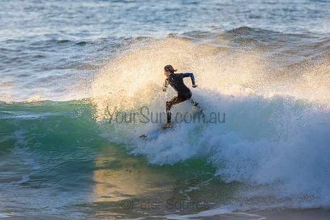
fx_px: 6876
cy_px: 110
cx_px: 165
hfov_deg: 2.7
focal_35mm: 750
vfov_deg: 1.8
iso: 720
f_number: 5.6
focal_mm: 500
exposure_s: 1/1600
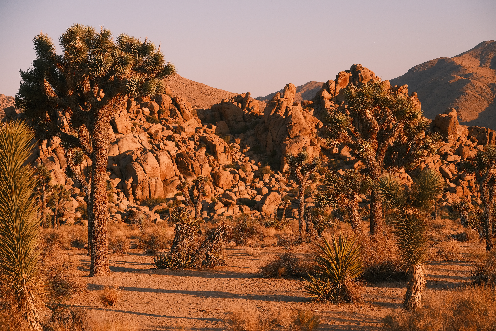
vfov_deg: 16.3
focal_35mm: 84
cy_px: 166
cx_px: 248
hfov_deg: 24.2
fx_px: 1157
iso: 640
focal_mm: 56
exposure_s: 1/1800
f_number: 5.6
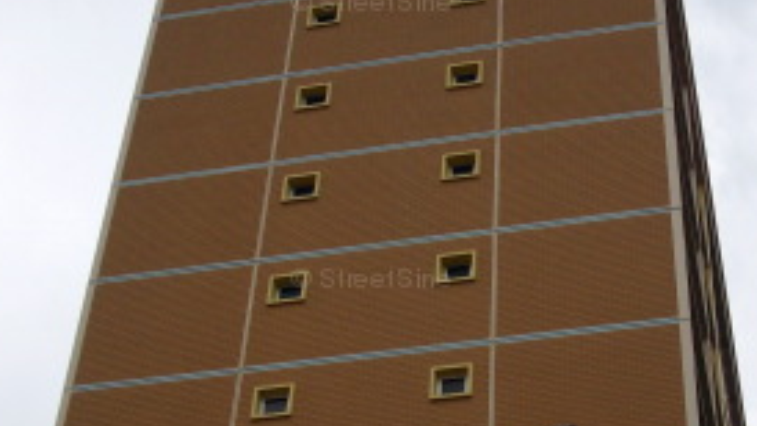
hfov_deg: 26.1
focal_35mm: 81
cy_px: 282
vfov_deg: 14.9
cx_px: 497
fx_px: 1626
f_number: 5.6
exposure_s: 1/640
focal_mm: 6.2
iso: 80
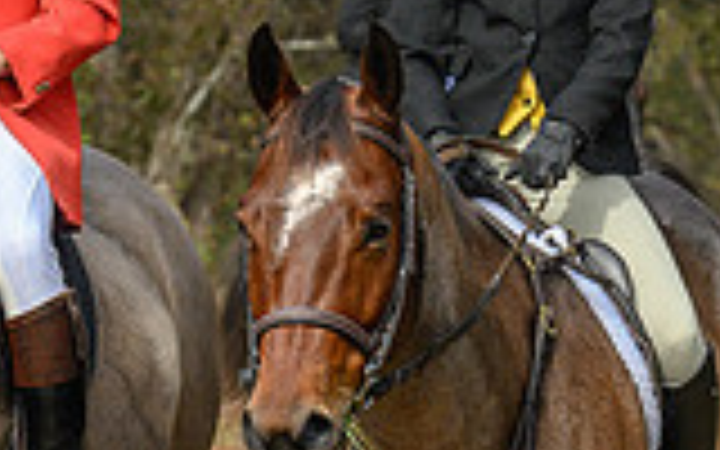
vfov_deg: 2.4
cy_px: 556
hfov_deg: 3.9
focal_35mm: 542
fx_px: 10635
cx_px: 120
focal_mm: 110
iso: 400
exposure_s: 1/640
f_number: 6.3
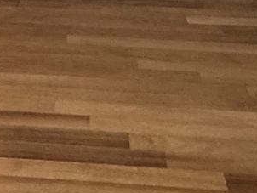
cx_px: 49
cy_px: -308
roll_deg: -0.3
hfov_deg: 21.7
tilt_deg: +2.4
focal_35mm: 89
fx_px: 661
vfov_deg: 12.2
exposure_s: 1/50
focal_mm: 2.22
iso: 640
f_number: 2.2
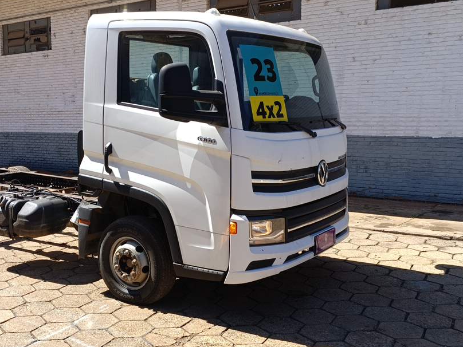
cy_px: 176
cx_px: 201
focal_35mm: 41
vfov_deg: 35.1
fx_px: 548
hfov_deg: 45.7
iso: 50
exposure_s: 1/333
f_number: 1.6
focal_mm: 6.14
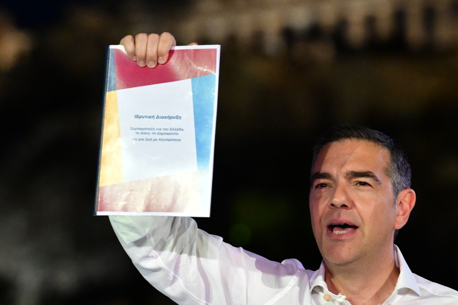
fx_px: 3524
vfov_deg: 5.0
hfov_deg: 7.4
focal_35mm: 277
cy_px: 152
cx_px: 229
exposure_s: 1/200
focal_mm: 185
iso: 6400
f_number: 4.5
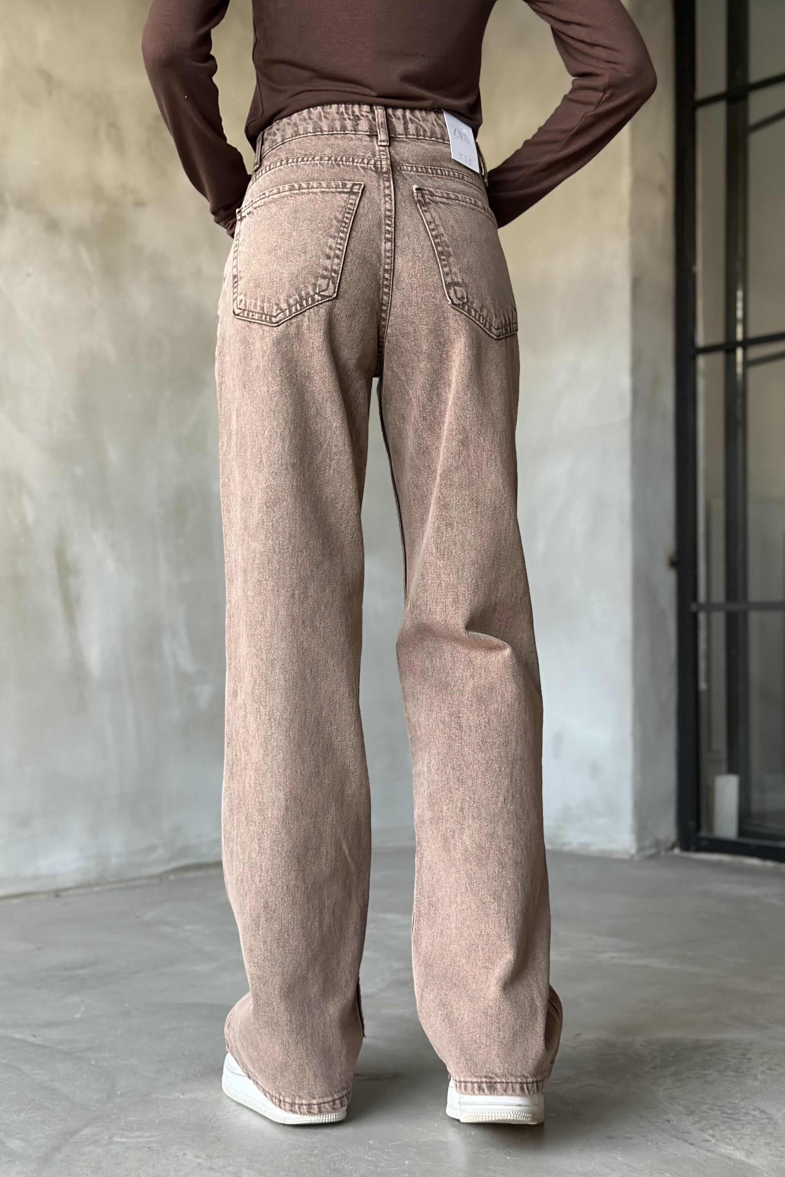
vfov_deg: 39.6
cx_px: 417
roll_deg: -0.1
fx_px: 1635
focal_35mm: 50
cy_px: 588
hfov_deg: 27.0
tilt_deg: +1.7
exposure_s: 1/60
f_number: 1.78
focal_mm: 6.86
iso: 320
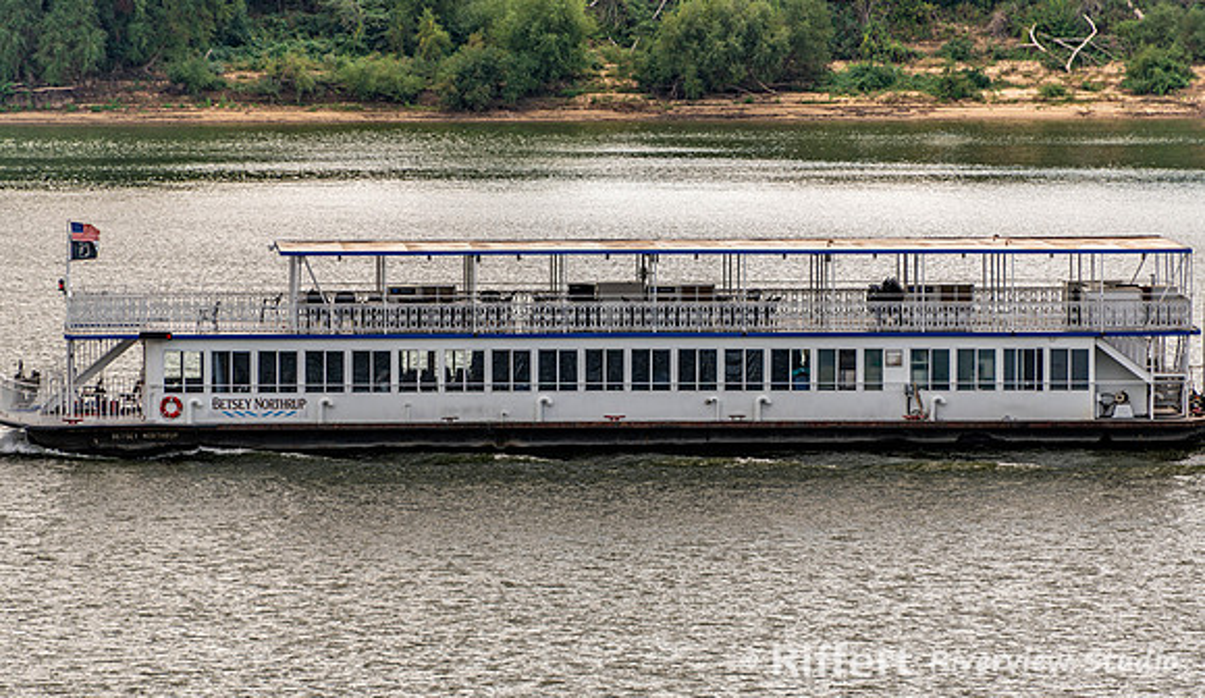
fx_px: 10346
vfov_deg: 3.9
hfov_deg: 6.7
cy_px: 353
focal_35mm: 321
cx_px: 594
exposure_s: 1/250
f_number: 8
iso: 90
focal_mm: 300
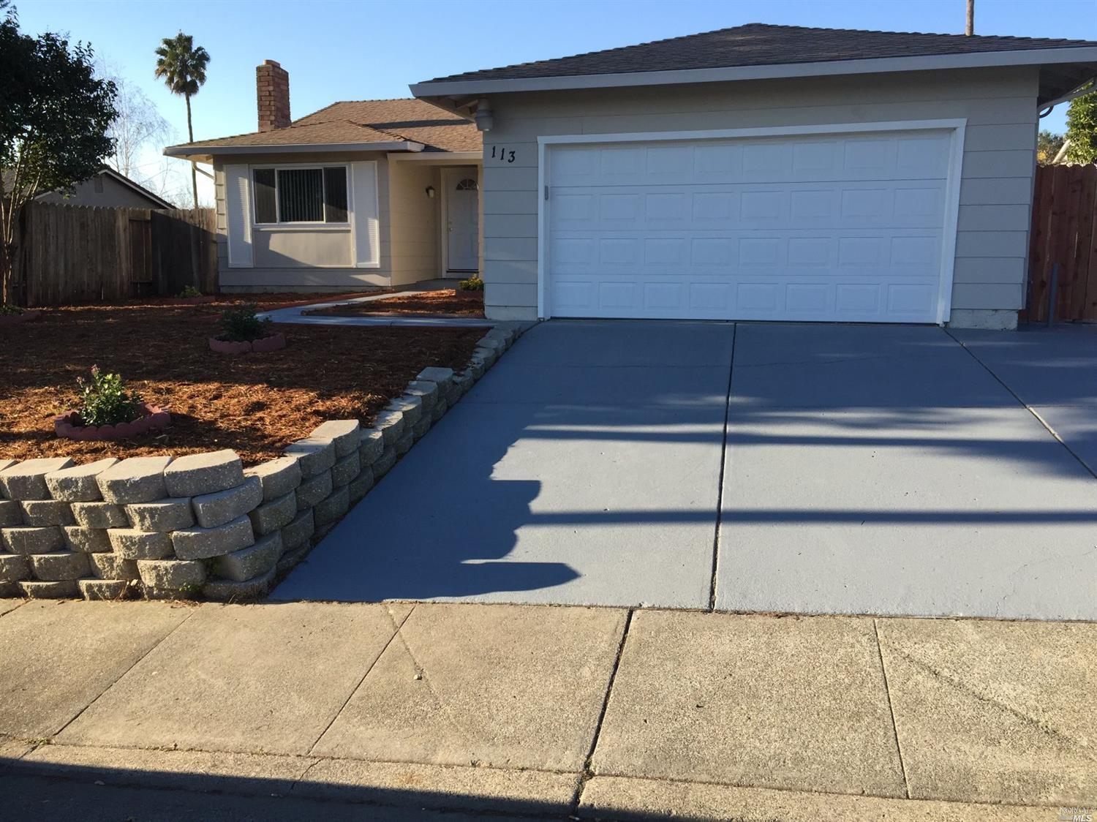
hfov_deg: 61.7
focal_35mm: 29
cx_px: 548
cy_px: 411
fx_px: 919
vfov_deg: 48.2
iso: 32
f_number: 2.2
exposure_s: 1/746
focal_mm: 4.15
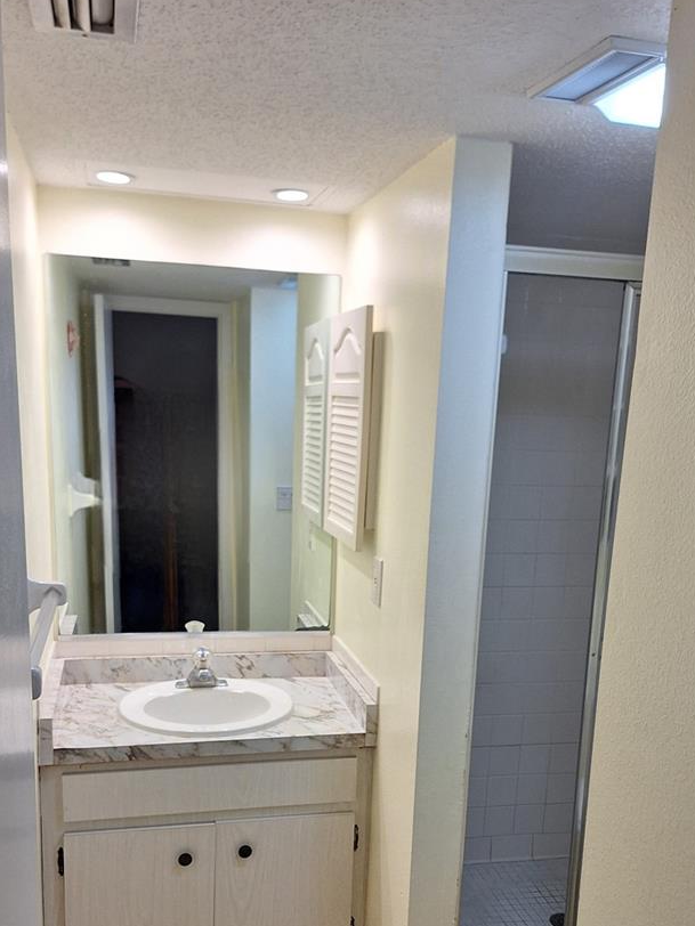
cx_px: 348
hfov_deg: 41.8
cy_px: 615
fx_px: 910
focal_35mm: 34
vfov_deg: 52.9
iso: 64
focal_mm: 5.54
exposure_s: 1/60.2
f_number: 1.8
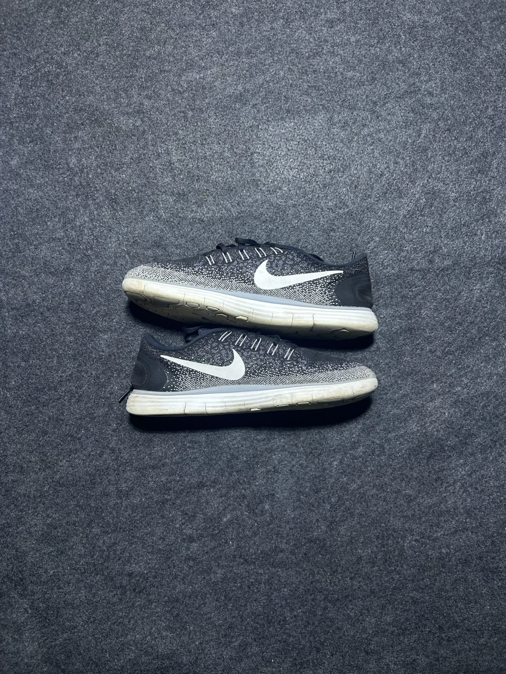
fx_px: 507
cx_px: 253
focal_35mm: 26
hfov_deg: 53.1
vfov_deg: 67.3
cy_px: 337
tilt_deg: -70.0
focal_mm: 5.7
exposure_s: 1/50
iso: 80
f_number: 1.5
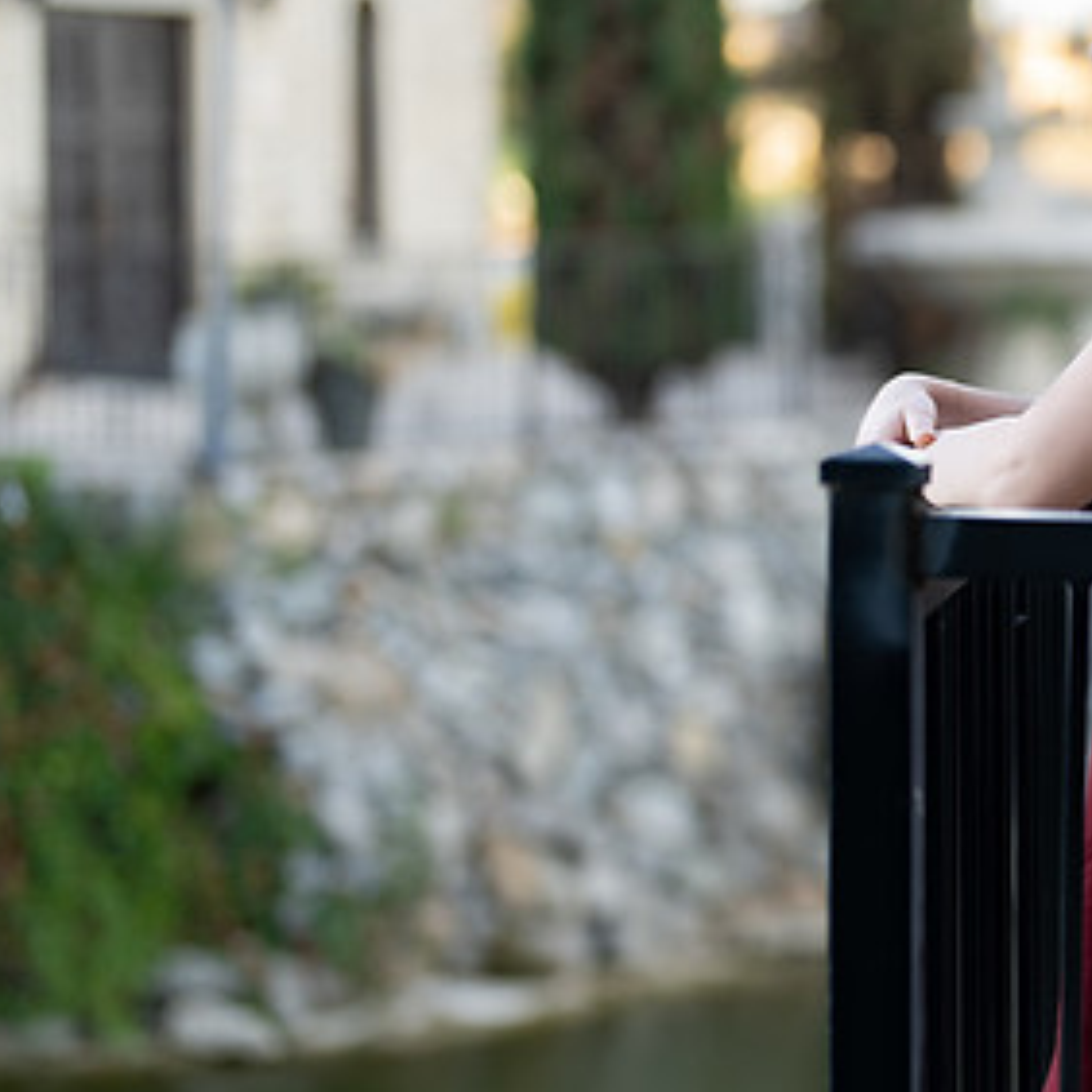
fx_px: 4390
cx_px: 1262
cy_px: 407
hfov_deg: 13.8
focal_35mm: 123
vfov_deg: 14.2
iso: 100
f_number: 1.2
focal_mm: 50
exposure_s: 1/640
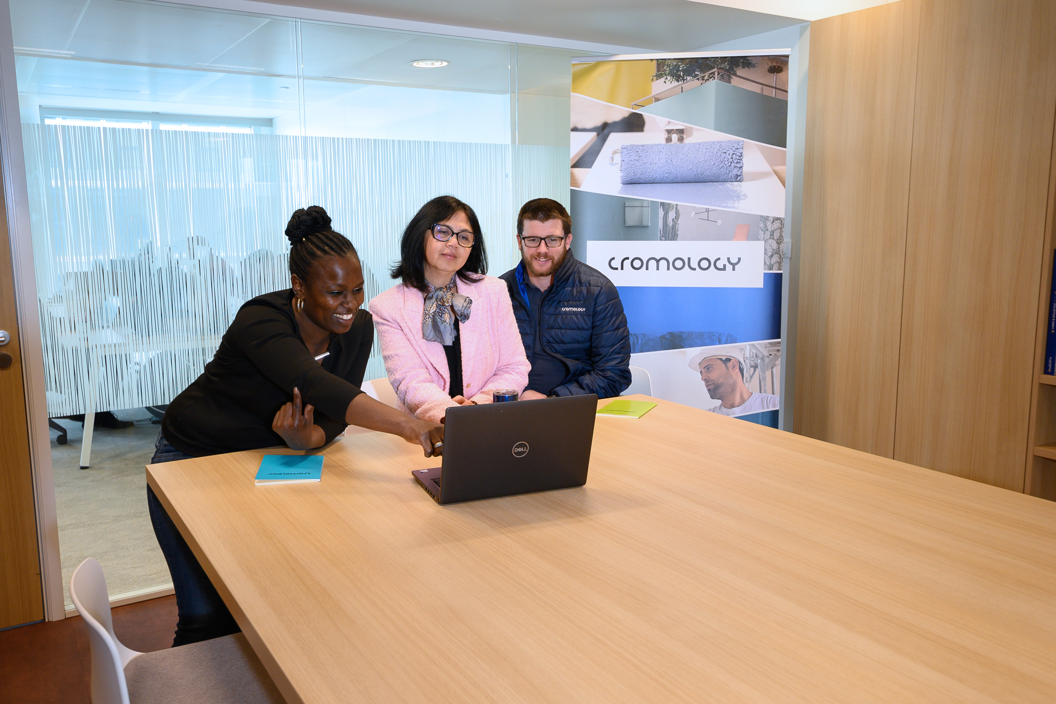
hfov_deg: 61.9
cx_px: 528
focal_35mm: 30
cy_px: 352
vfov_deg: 43.6
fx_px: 880
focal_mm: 20
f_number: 3.5
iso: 400
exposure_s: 1/60
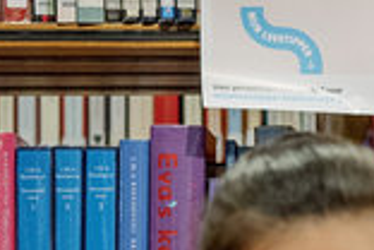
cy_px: 389
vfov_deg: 3.7
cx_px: 369
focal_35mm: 374
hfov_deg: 5.5
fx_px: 3885
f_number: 3.5
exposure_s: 1/100
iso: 640
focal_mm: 52
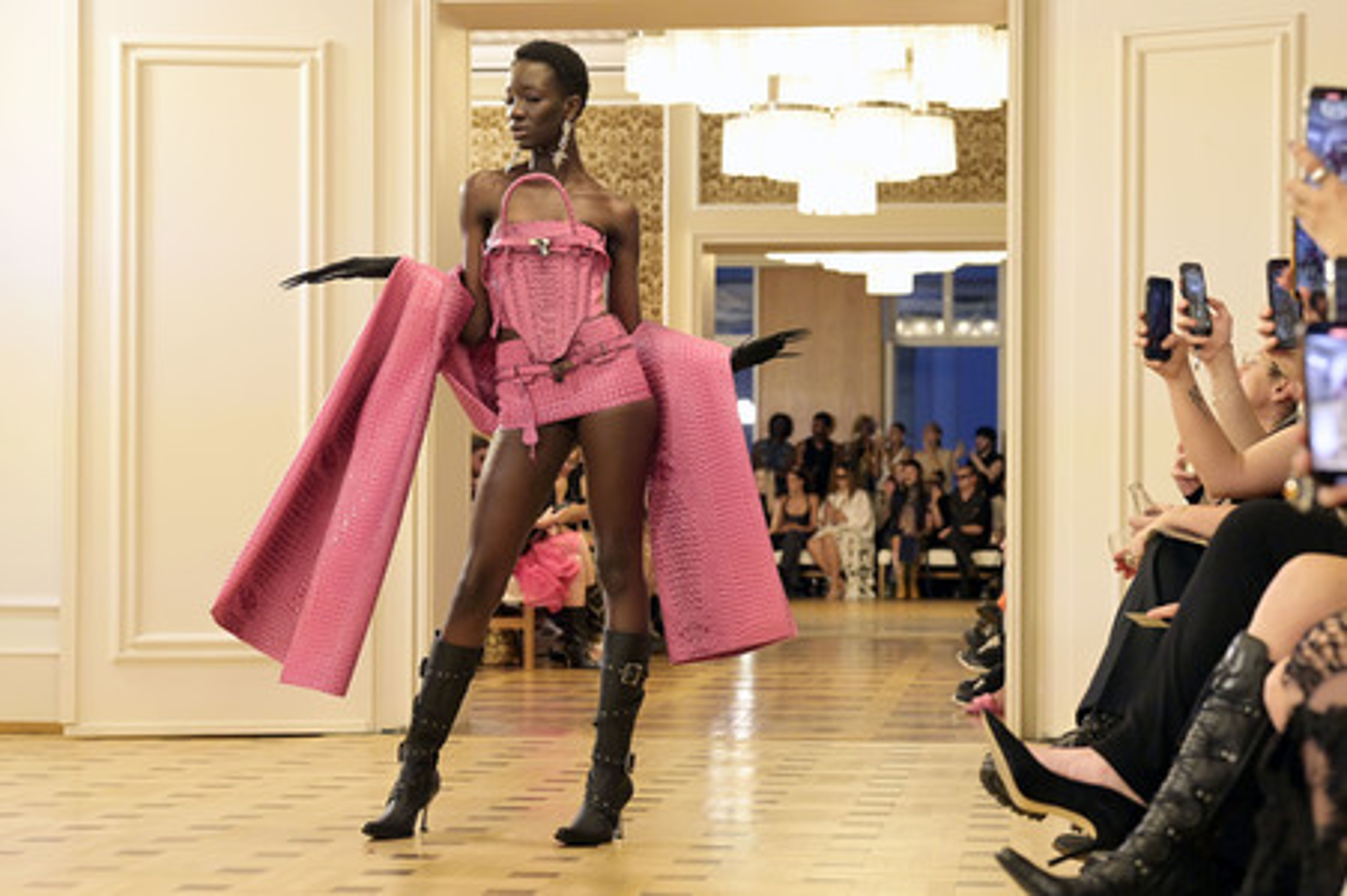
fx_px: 3066
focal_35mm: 82
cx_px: 674
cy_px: 448
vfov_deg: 16.6
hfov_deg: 24.8
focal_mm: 82
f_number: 5
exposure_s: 1/800
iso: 6400
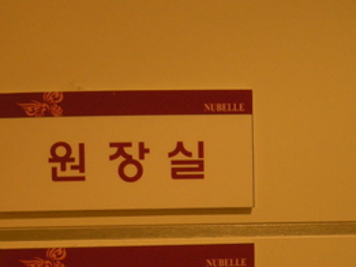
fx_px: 689
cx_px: 116
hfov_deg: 28.7
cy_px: 240
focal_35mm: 67
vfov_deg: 21.5
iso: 249
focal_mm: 7.5
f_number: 2.7
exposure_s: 1/8.6
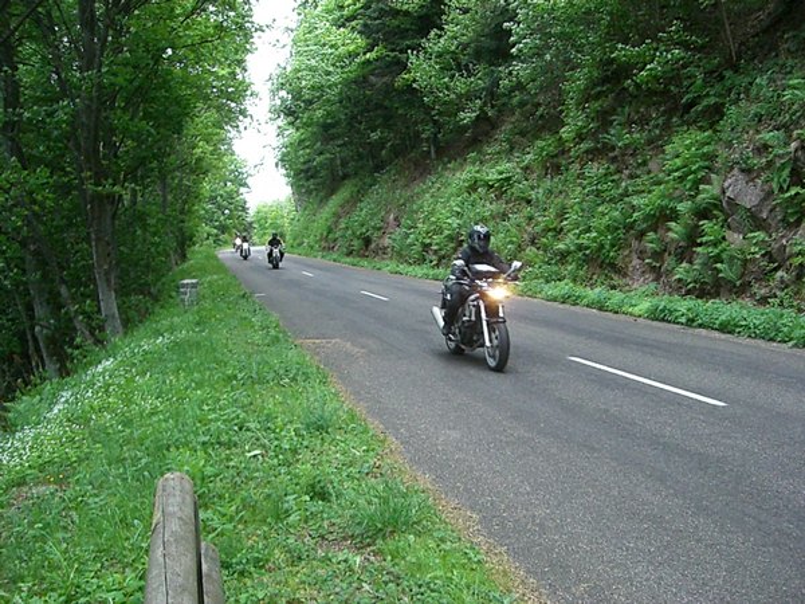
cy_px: 302
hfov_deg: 49.0
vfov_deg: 37.7
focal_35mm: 38
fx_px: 884
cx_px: 402
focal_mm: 6.2
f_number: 2.7
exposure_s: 1/250
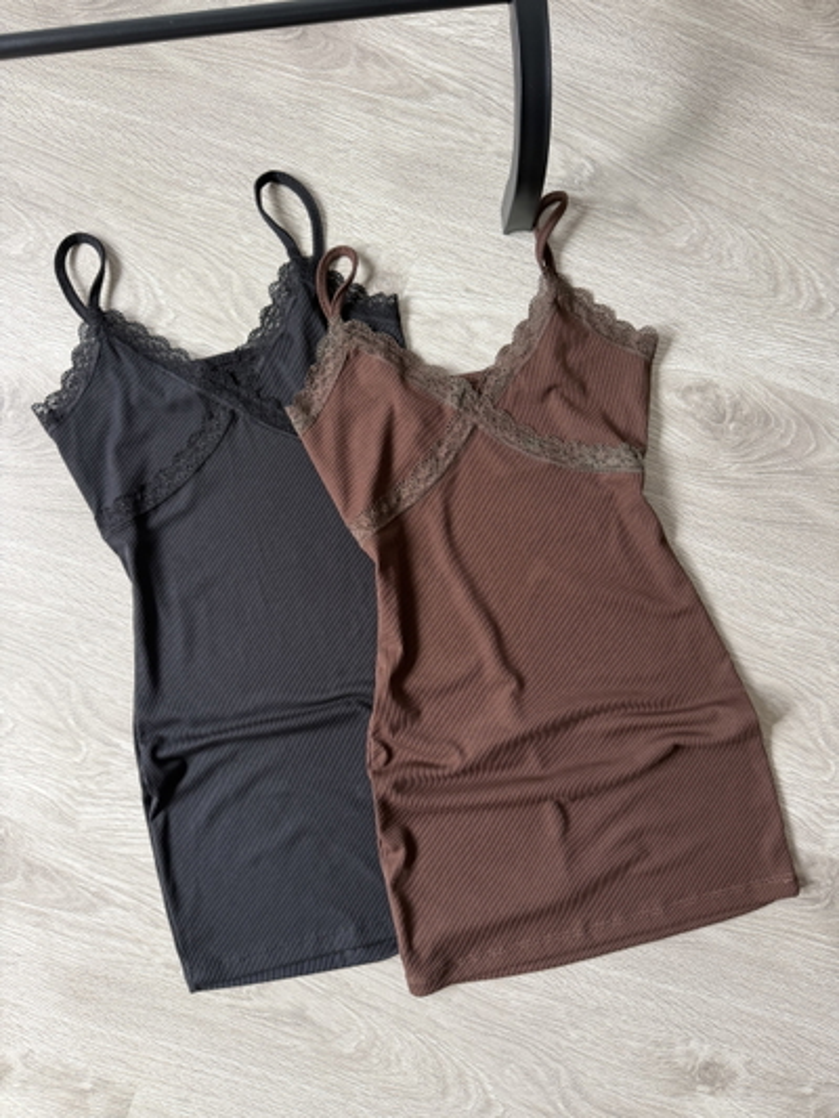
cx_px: 420
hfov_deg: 56.8
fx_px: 775
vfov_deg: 71.6
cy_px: 559
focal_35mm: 24
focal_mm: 6.76
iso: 100
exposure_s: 1/121
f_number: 1.78
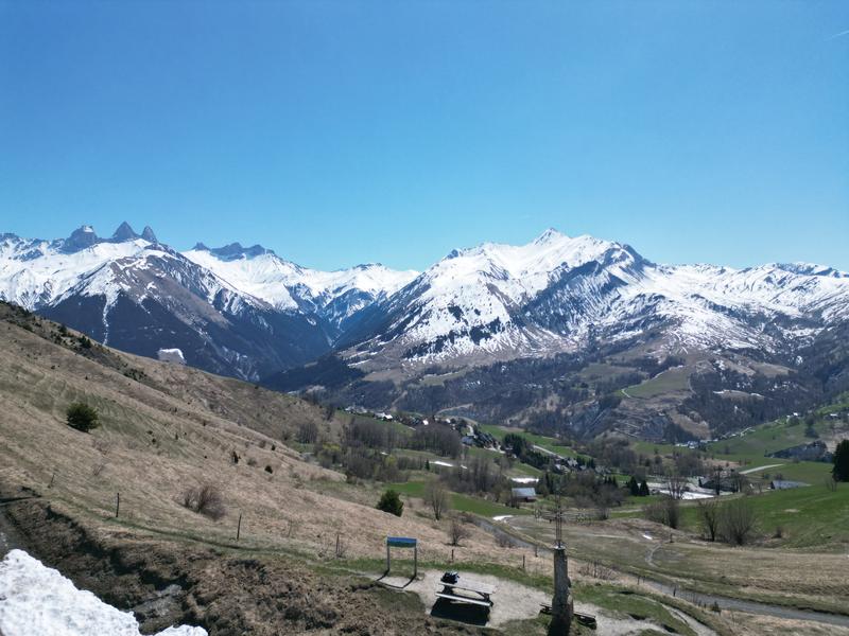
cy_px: 318
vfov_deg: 56.8
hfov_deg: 71.6
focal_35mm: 24
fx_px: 589
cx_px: 424
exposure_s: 1/5000
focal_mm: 6.72
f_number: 1.7
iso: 160
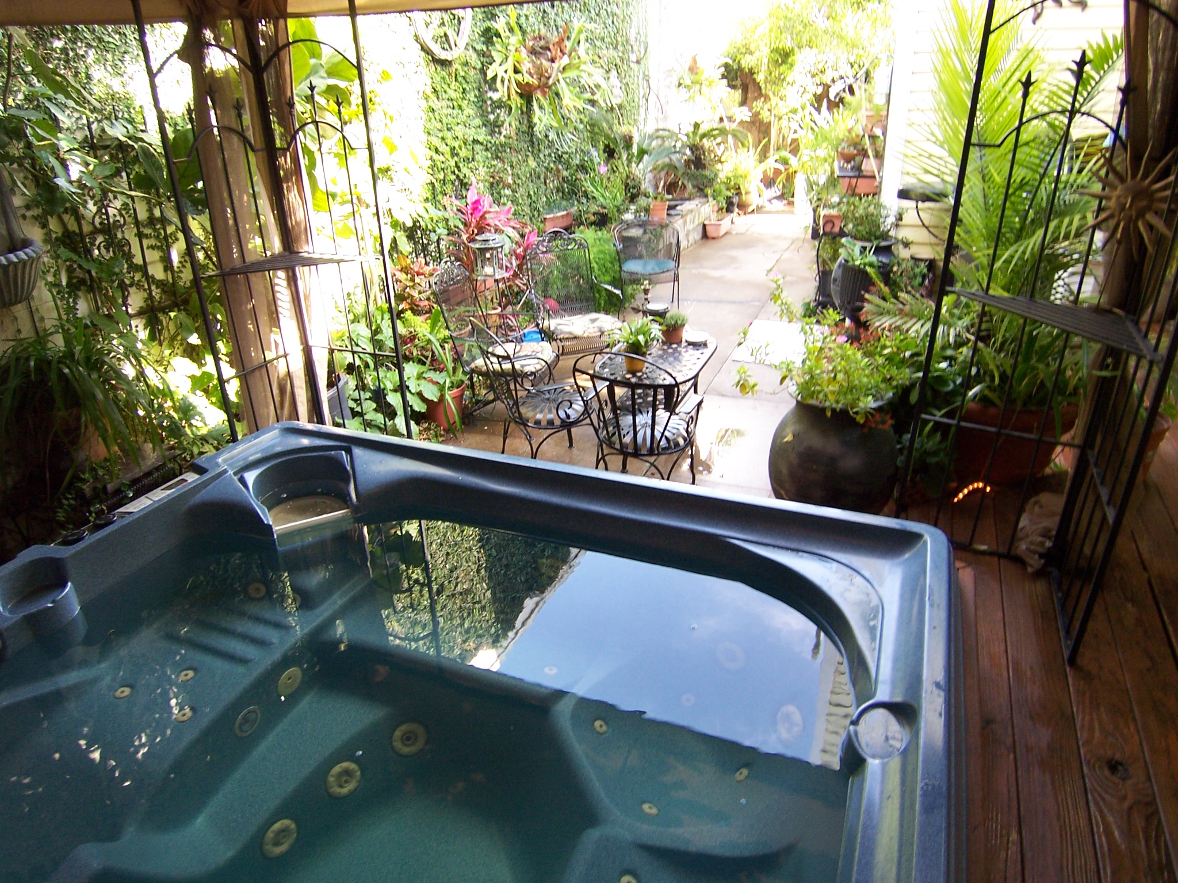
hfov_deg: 73.9
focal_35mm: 23
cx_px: 589
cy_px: 442
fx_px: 783
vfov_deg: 58.9
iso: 80
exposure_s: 1/30
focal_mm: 3.8
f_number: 2.8
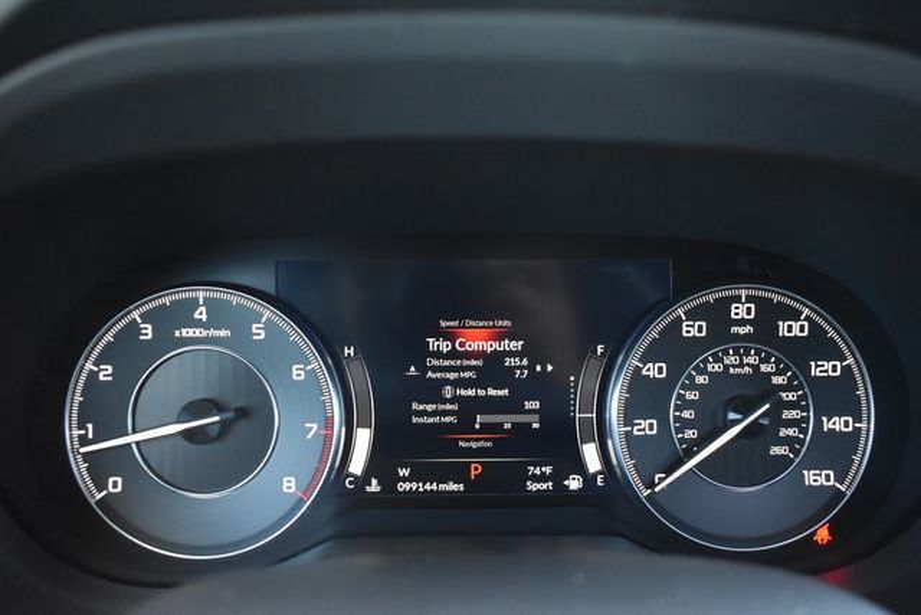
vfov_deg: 40.0
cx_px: 460
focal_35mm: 33
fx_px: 844
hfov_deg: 57.2
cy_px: 308
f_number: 3.8
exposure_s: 1/125
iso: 2800
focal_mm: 22
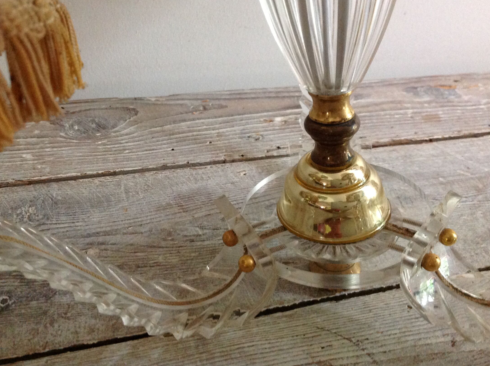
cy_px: 149
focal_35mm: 42
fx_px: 594
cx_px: 227
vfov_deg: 34.2
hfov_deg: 44.8
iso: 320
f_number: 2.4
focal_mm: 4.28
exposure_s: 1/15
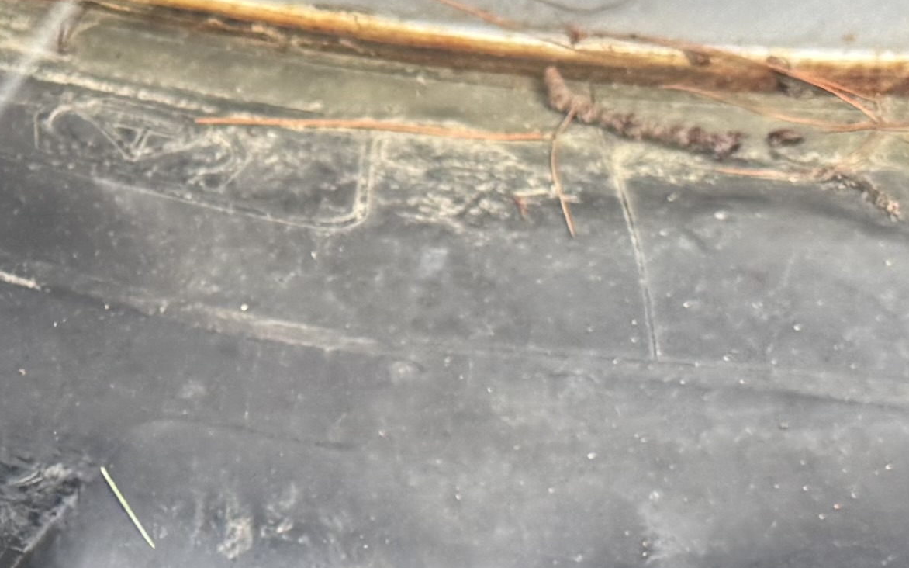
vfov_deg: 10.3
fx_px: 3071
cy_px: 735
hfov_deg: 15.9
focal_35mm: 124
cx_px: -298
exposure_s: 1/121
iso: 125
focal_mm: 6.76
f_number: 1.78
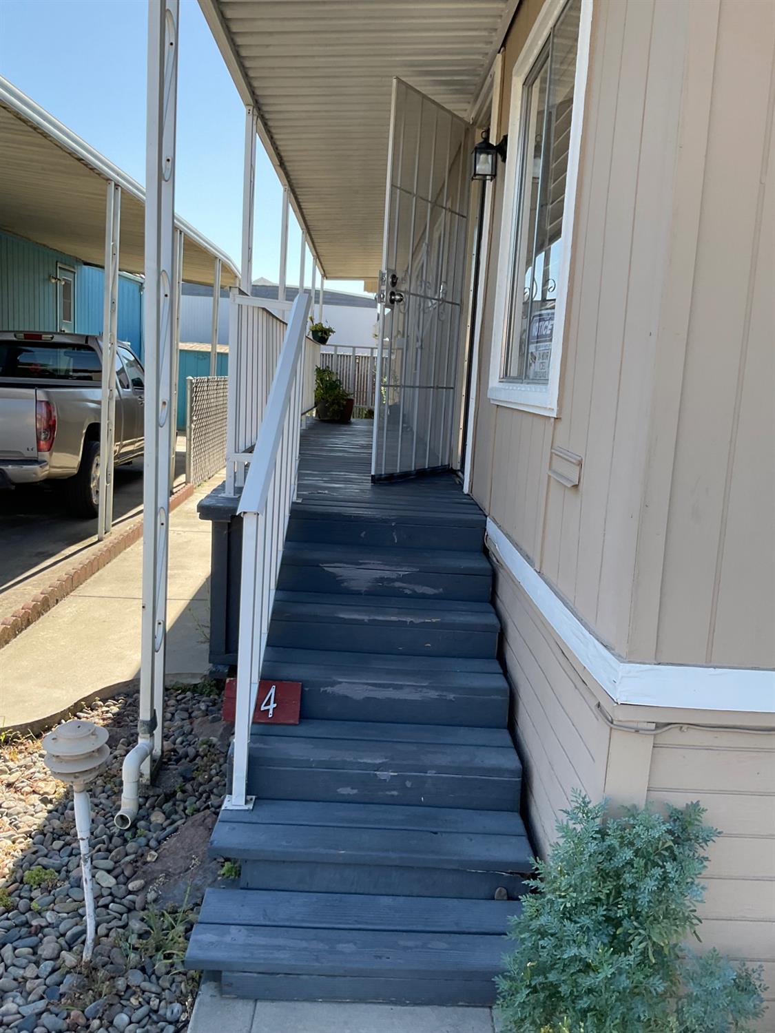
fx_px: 866
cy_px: 516
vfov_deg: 61.7
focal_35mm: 29
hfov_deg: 48.2
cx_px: 388
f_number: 1.8
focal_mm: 3
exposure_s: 1/372
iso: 16
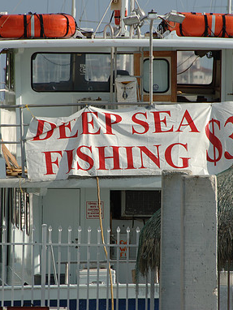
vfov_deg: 4.5
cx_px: 116
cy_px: 155
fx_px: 3918
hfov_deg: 3.4
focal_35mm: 437
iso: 100
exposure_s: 1/320
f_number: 8.5
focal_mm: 200
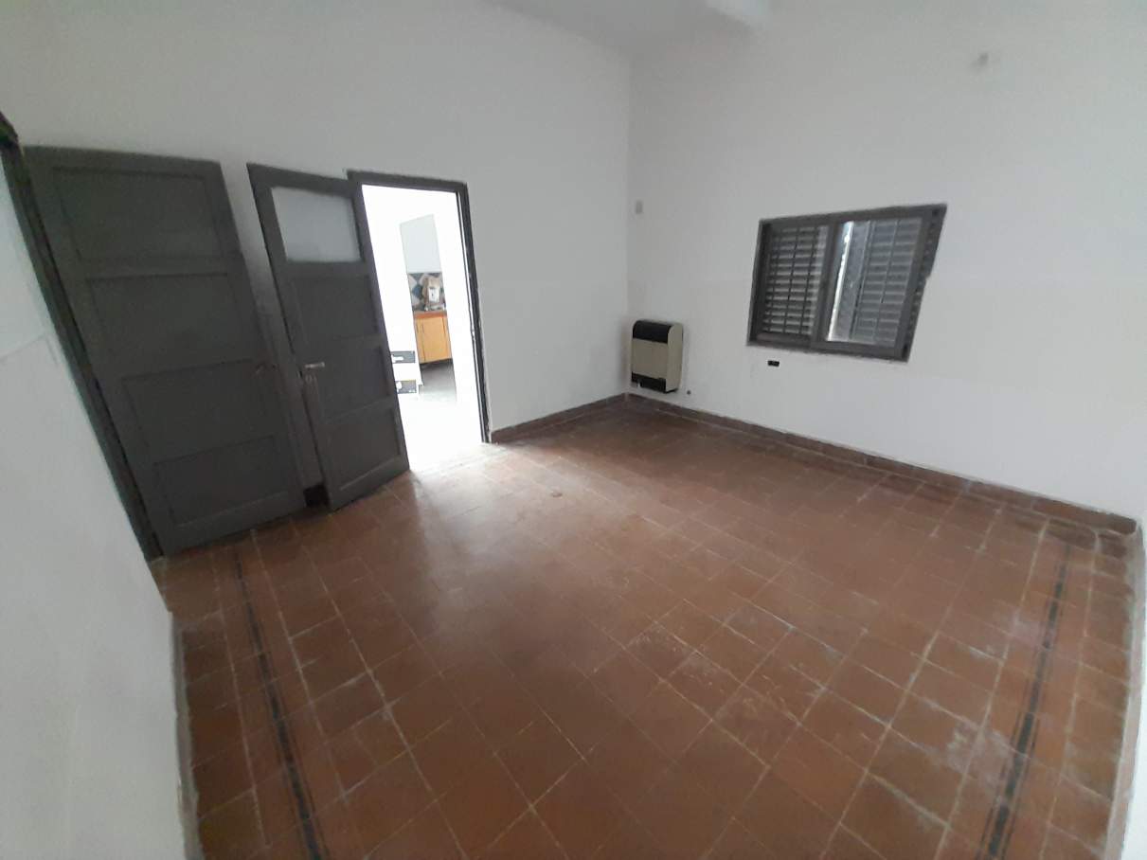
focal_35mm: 13
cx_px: 574
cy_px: 430
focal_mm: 1.13
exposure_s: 1/50
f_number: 2.2
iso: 200
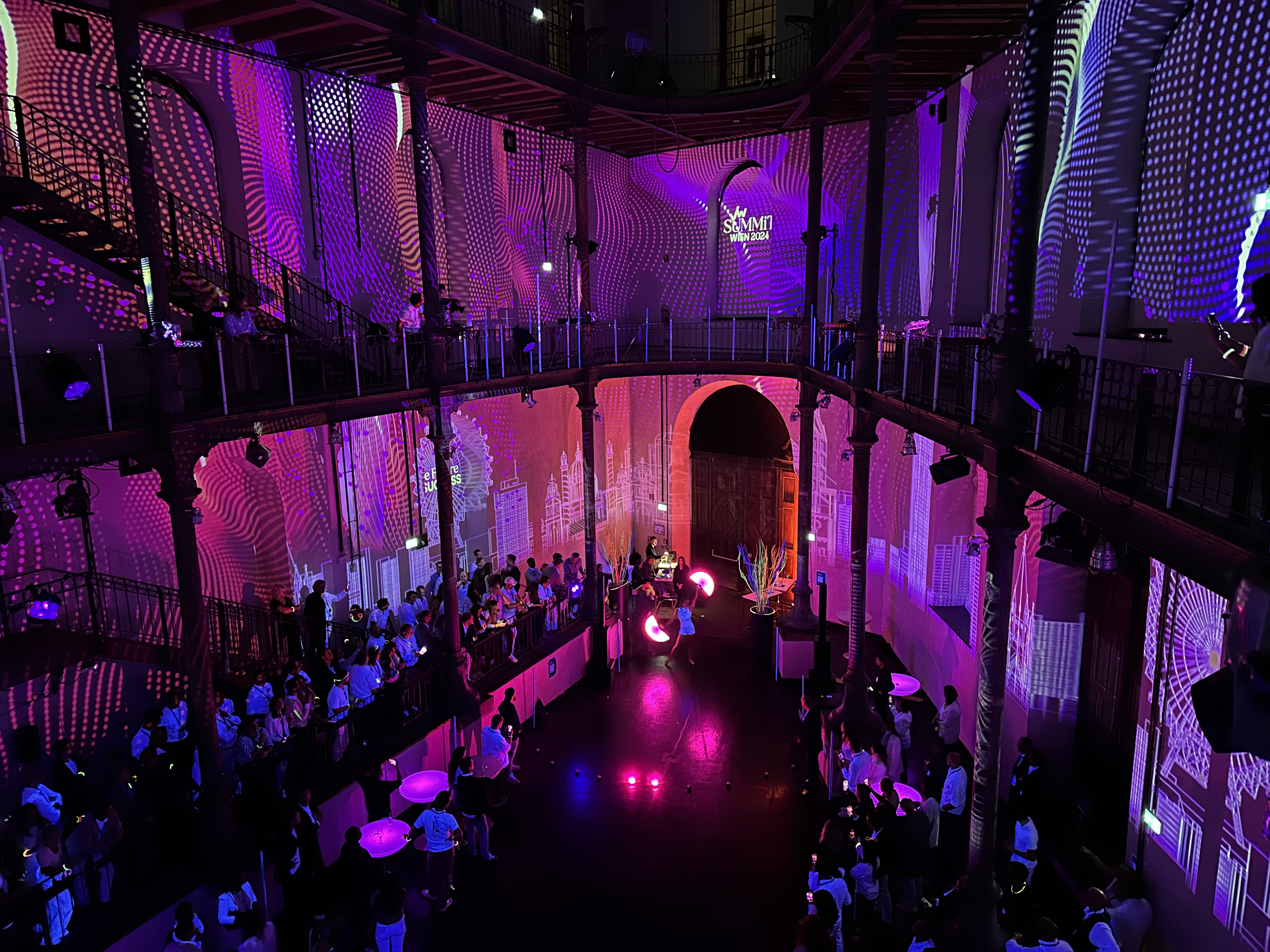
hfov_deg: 71.6
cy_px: 476
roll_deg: +0.4
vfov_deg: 56.8
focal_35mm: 24
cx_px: 635
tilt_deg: -10.8
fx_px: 881
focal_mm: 6.86
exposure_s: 1/20
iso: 1600
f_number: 1.78
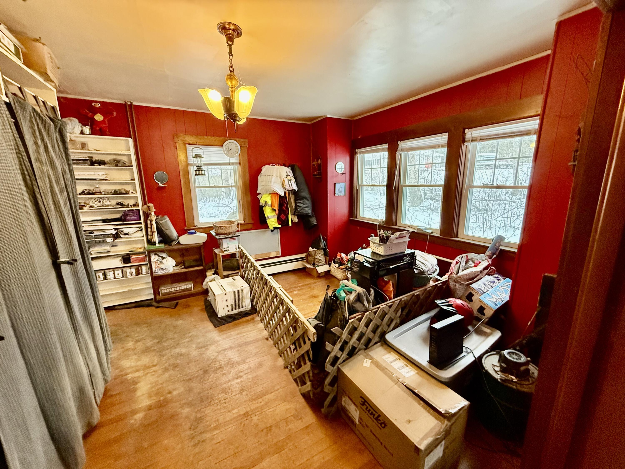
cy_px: 234
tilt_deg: -11.3
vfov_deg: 85.7
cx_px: 312
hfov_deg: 102.1
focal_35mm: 14
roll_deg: +0.6
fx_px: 253
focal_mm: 2.22
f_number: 2.2
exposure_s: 1/120
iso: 640
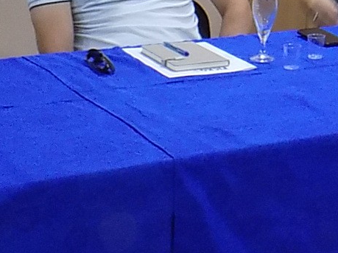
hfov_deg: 14.0
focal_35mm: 129
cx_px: 552
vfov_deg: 11.0
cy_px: -152
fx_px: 1259
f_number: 3.5
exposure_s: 1/30
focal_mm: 6.6
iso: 400
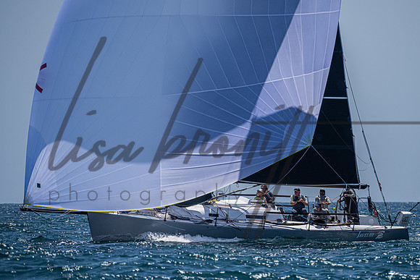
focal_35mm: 548
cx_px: 257
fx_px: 6399
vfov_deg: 2.5
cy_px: 154
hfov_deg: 3.8
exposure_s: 1/2000
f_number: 8
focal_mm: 400
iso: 400
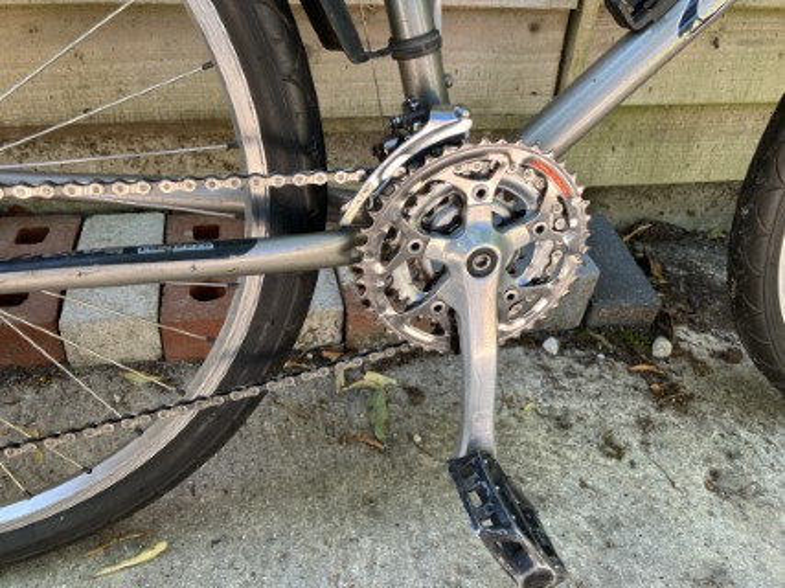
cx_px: 392
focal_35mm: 28
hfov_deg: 63.5
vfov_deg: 49.7
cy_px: 294
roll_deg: -4.2
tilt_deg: -37.2
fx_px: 635
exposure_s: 1/121
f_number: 1.8
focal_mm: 3.99
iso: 50
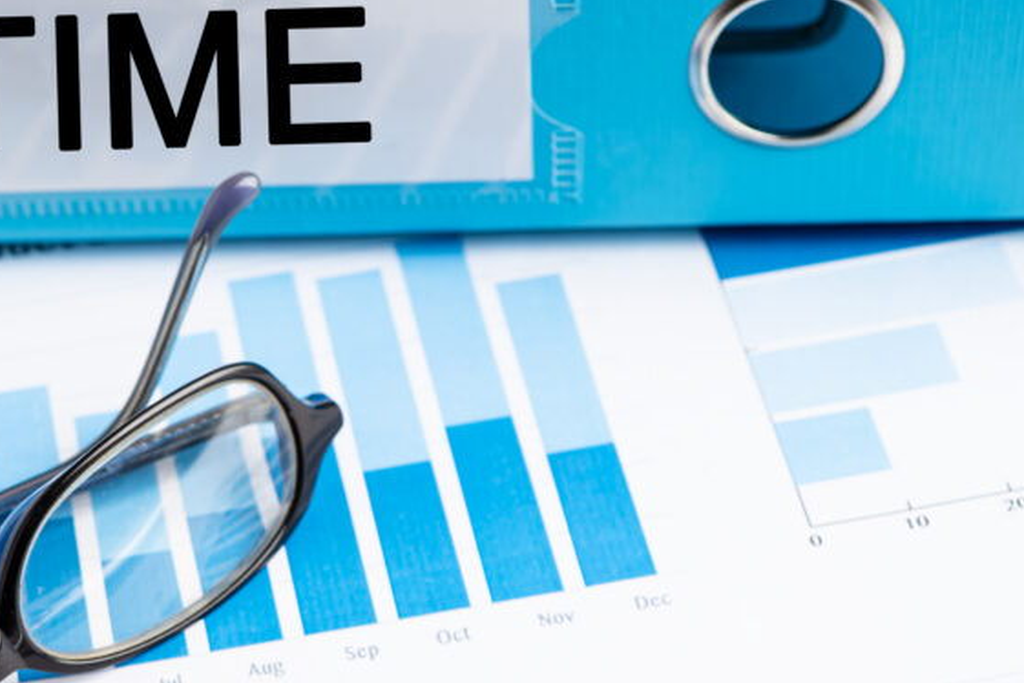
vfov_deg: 12.7
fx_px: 3043
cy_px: 599
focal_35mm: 107
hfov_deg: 19.1
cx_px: 381
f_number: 5.6
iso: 100
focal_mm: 50
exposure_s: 1/100
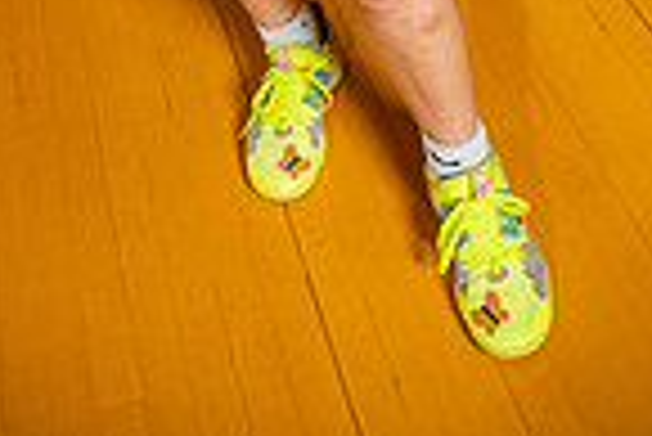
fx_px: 1124
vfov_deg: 15.4
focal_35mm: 62
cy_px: -535
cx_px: 144
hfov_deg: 31.6
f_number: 4
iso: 160
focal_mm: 20
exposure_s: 1/250
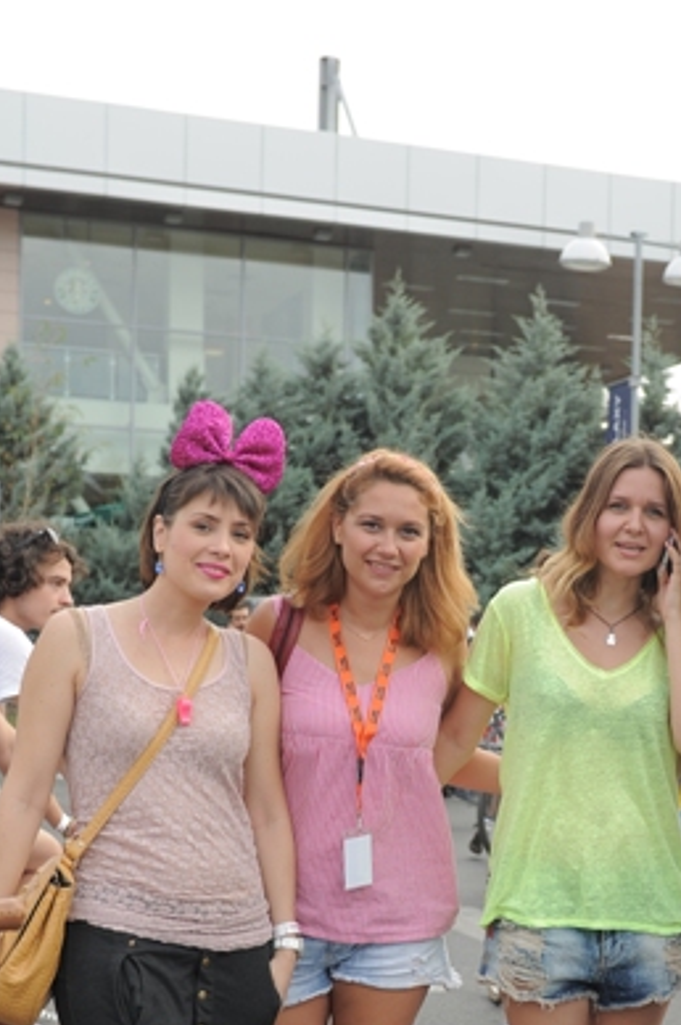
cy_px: 730
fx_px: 1762
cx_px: 499
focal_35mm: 62
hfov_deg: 21.7
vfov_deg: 32.0
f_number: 3.5
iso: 320
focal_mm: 32
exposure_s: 1/320
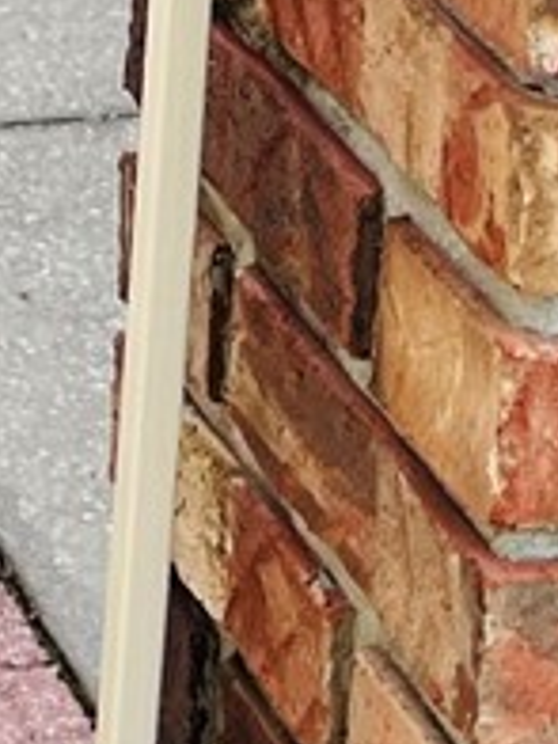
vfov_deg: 8.6
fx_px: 4557
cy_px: -960
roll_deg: -1.3
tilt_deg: -11.5
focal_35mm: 212
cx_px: -550
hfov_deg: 6.8
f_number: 1.5
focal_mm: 5.7
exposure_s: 1/1112
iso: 50
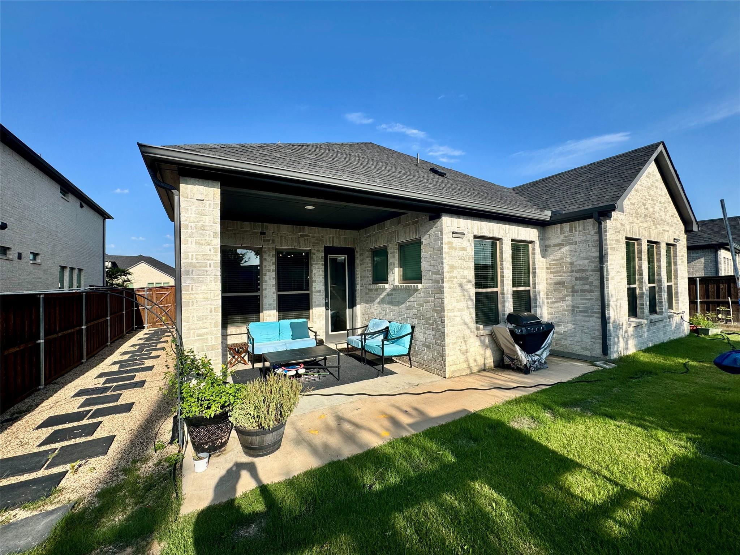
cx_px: 370
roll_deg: +1.3
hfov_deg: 102.1
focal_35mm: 14
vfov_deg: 85.7
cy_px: 278
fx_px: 299
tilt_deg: +1.1
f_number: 2.2
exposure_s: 1/1880
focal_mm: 2.22
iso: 50
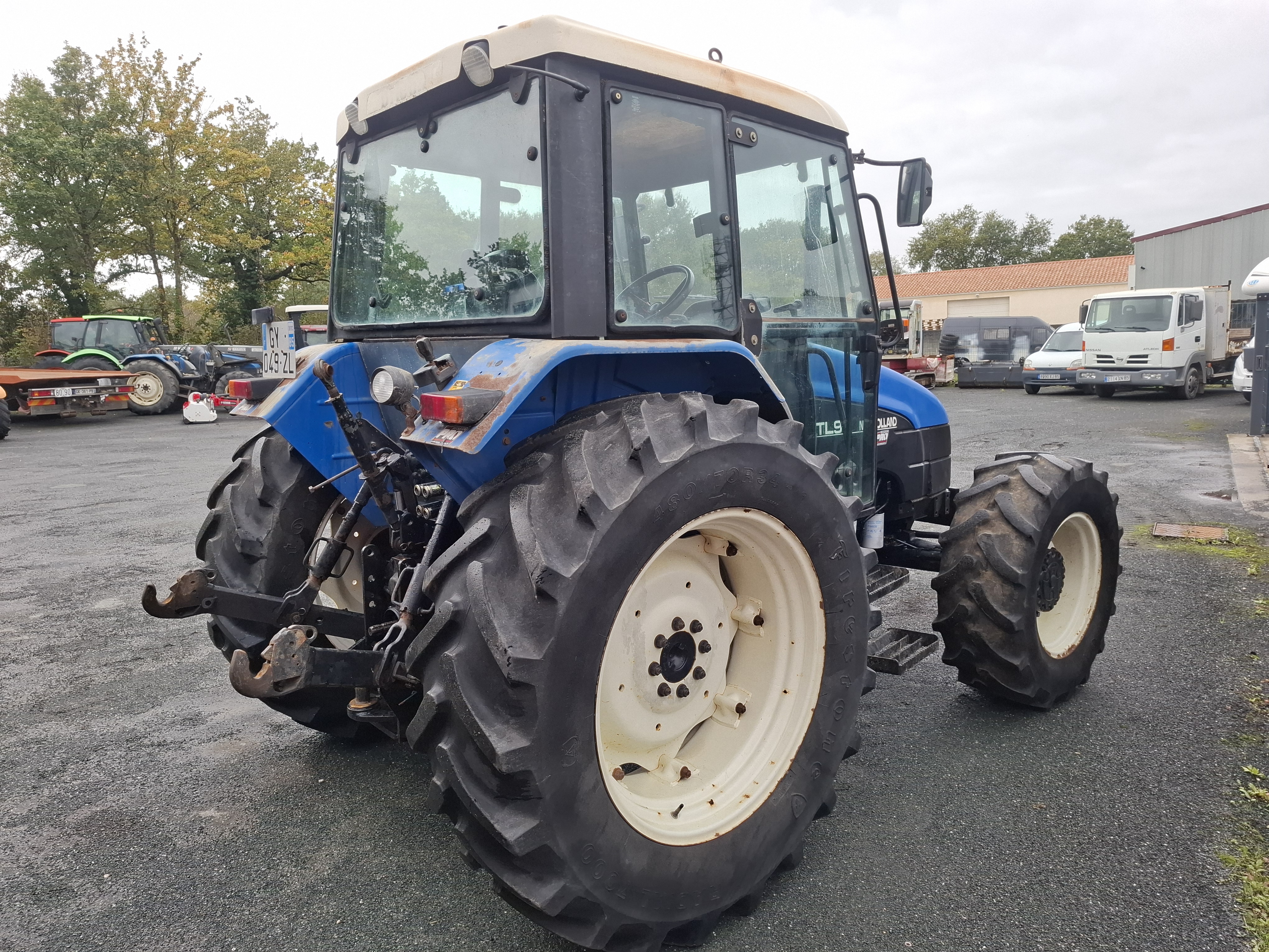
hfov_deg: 73.9
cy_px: 476
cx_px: 634
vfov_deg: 58.9
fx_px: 843
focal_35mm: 23
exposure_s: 1/611
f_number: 1.8
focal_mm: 5.54
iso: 50
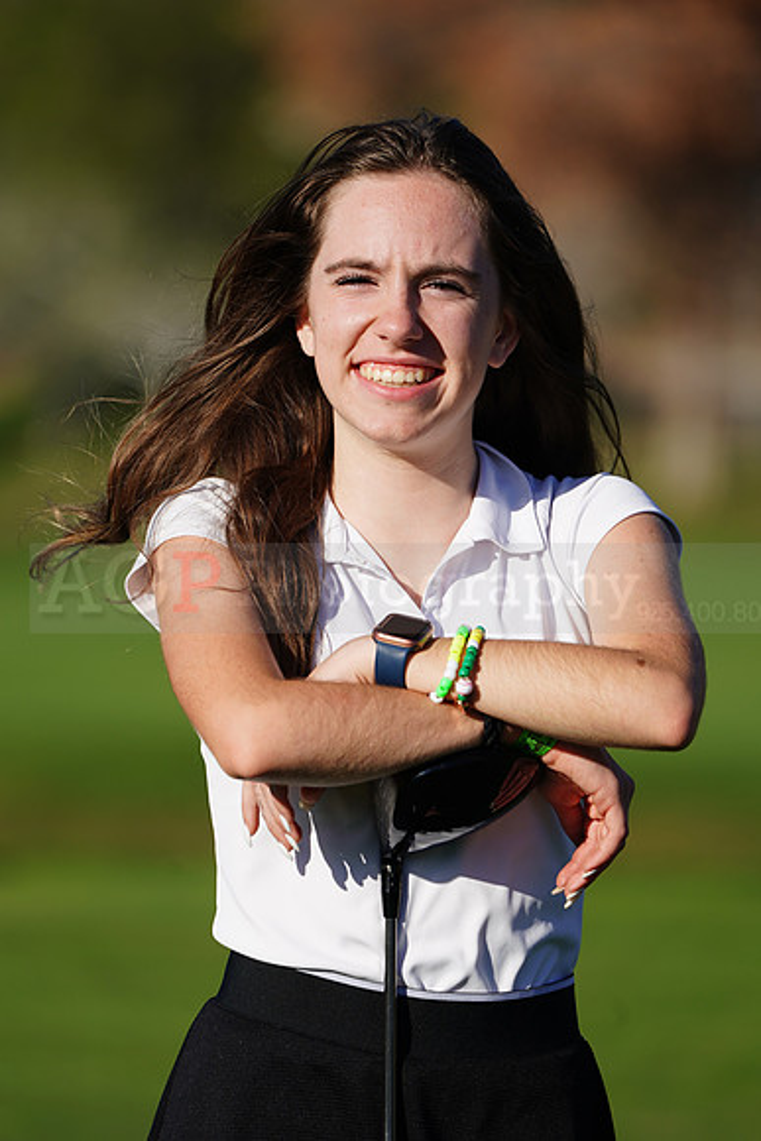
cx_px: 380
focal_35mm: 367
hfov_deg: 3.7
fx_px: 11629
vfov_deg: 5.6
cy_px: 570
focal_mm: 367
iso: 100
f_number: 6.3
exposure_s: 1/500
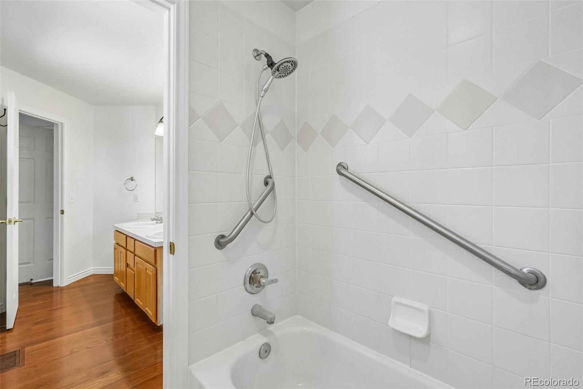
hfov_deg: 100.4
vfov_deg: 77.3
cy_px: 194
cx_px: 292
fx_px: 243
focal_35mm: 15
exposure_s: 1/8
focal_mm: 10
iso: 800
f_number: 8
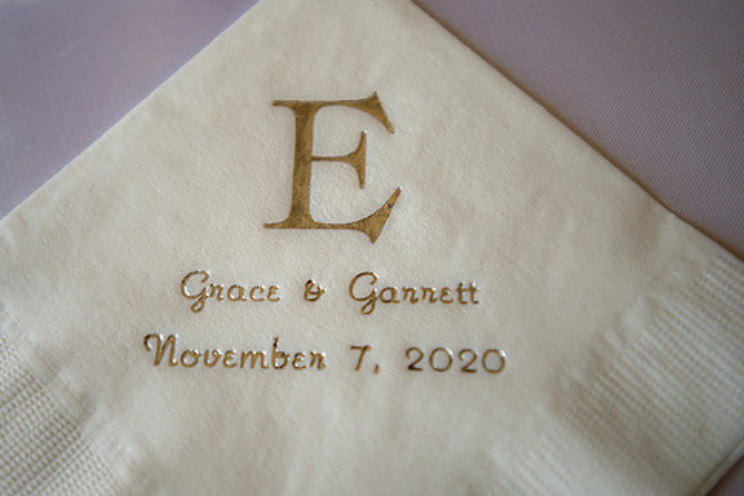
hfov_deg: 46.3
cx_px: 320
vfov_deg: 31.9
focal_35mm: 42
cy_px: 248
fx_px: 868
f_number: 2.8
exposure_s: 1/250
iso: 500
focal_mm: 35
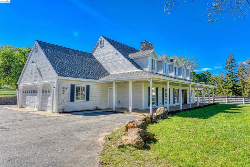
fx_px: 160
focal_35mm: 23
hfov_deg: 76.1
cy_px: 84
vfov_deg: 55.1
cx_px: 125
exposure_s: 1/320
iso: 200
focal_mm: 23
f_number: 9
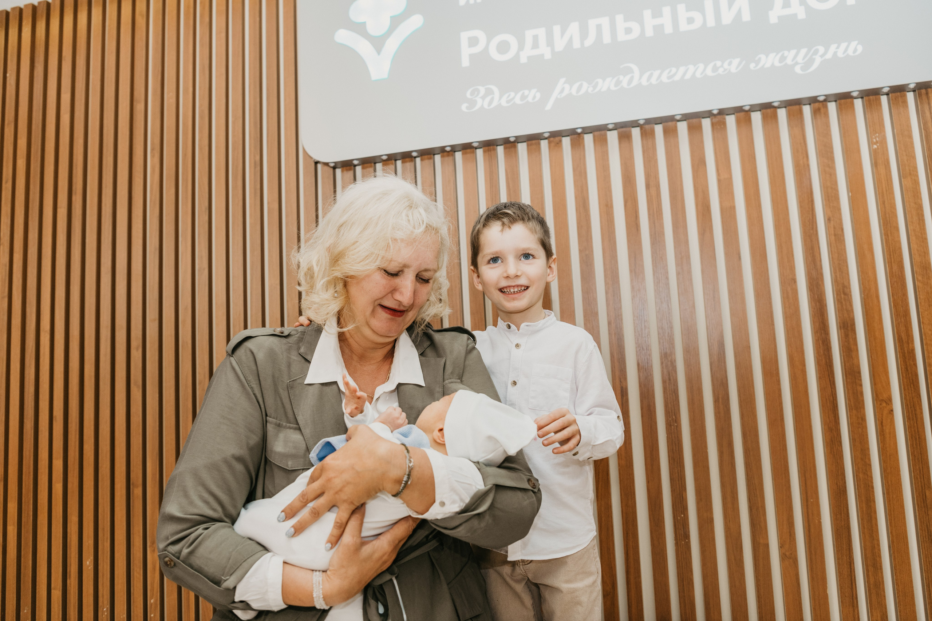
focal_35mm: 28
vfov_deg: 46.4
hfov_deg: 65.5
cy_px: 310
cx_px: 466
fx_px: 725
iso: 250
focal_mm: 28
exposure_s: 1/160
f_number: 4
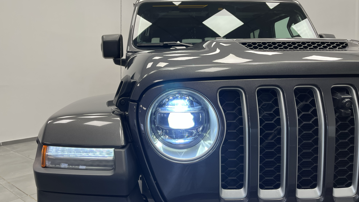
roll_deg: +0.6
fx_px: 276
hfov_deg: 66.1
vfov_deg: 40.2
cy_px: 107
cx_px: 178
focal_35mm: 29
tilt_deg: -5.7
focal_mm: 5.1
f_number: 1.6
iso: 50
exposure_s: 1/100
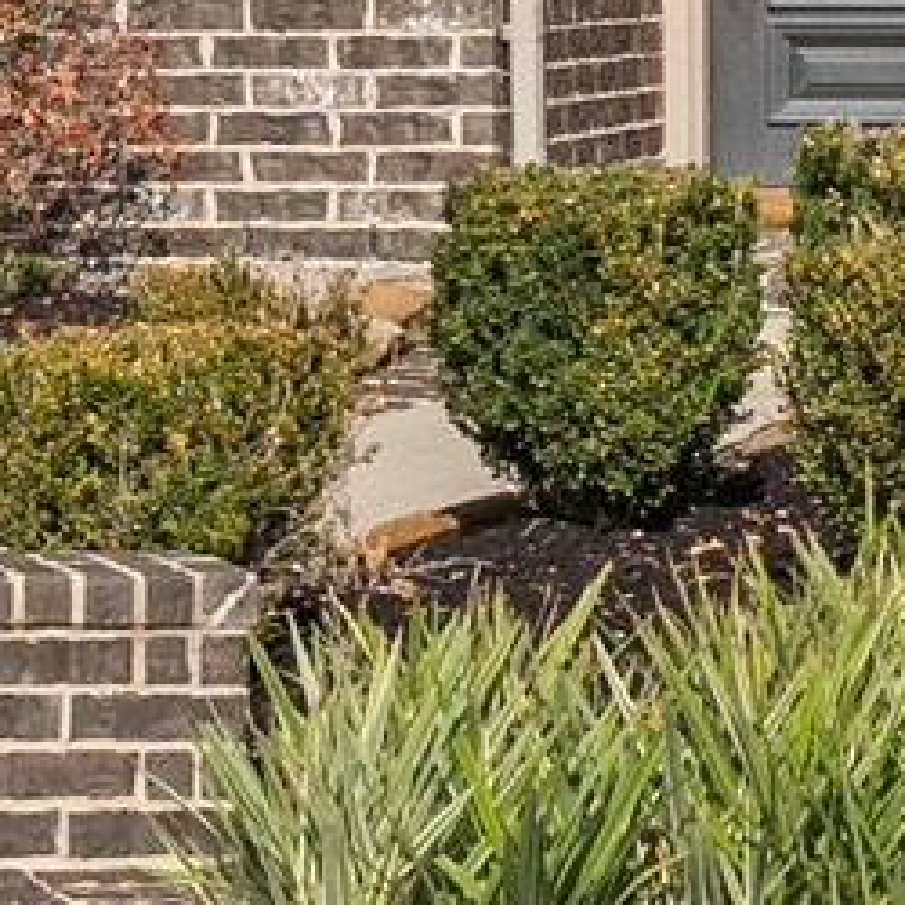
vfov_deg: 5.5
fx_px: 9376
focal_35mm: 317
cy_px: -471
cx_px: 1586
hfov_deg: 5.4
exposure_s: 1/1000
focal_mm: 29
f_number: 9
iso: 320
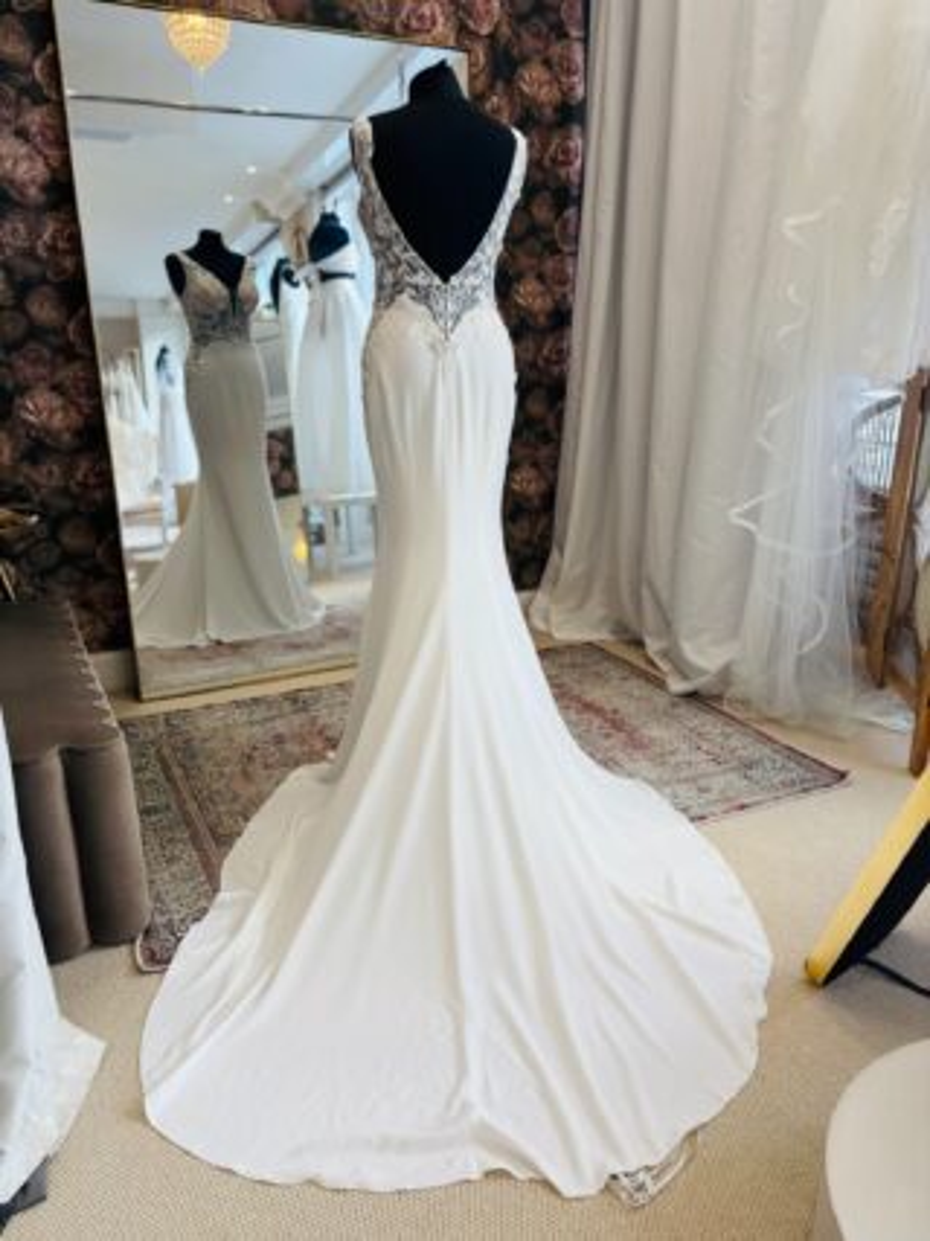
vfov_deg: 67.3
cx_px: 465
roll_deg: -0.1
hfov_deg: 53.0
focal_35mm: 26
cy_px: 620
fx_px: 932
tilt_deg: -18.2
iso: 40
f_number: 1.6
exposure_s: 1/122
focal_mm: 5.96
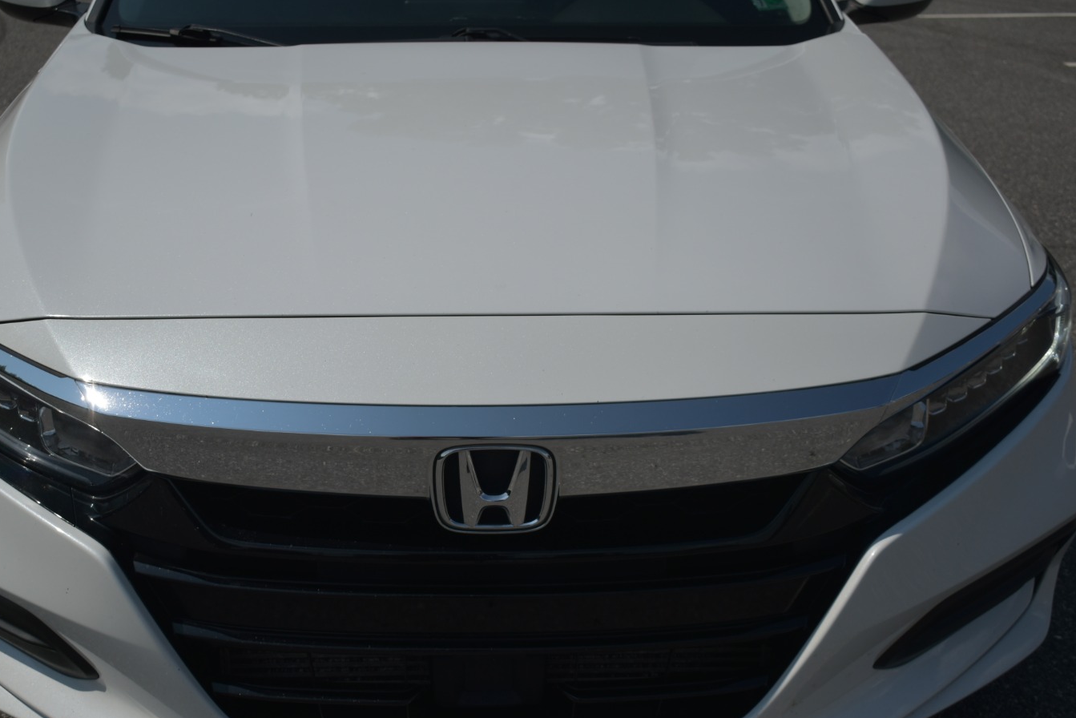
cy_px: 418
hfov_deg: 41.8
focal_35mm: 47
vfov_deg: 28.6
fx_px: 1405
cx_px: 470
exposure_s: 1/3200
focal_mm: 26
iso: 100
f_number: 4
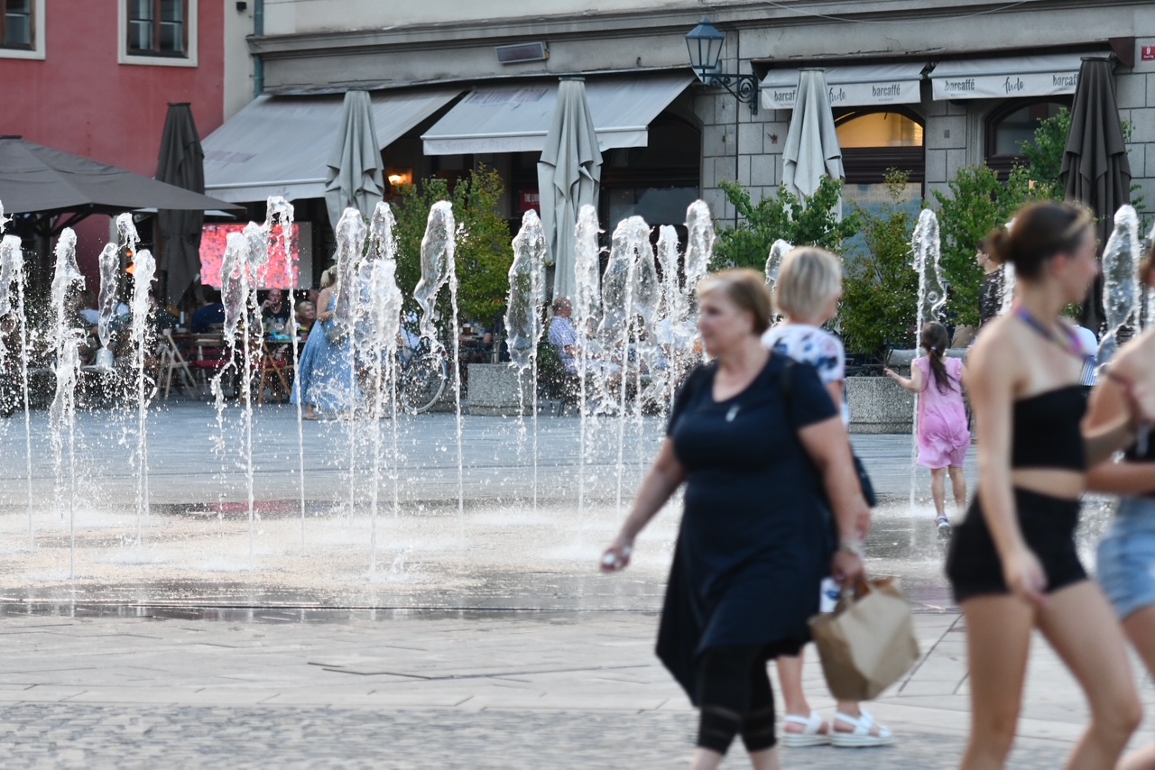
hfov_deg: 13.1
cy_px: 385
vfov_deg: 8.7
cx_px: 578
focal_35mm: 157
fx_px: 5038
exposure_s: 1/320
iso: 800
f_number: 2.8
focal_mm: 105
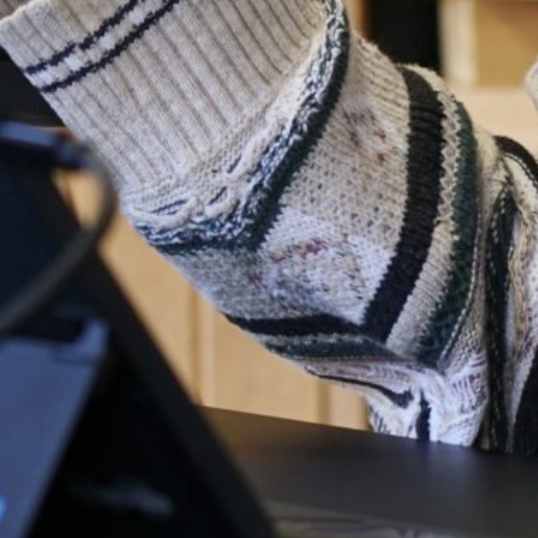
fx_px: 5521
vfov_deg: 5.4
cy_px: -611
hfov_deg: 5.4
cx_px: -650
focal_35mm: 314
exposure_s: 1/100
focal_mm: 55
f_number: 4.5
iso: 400
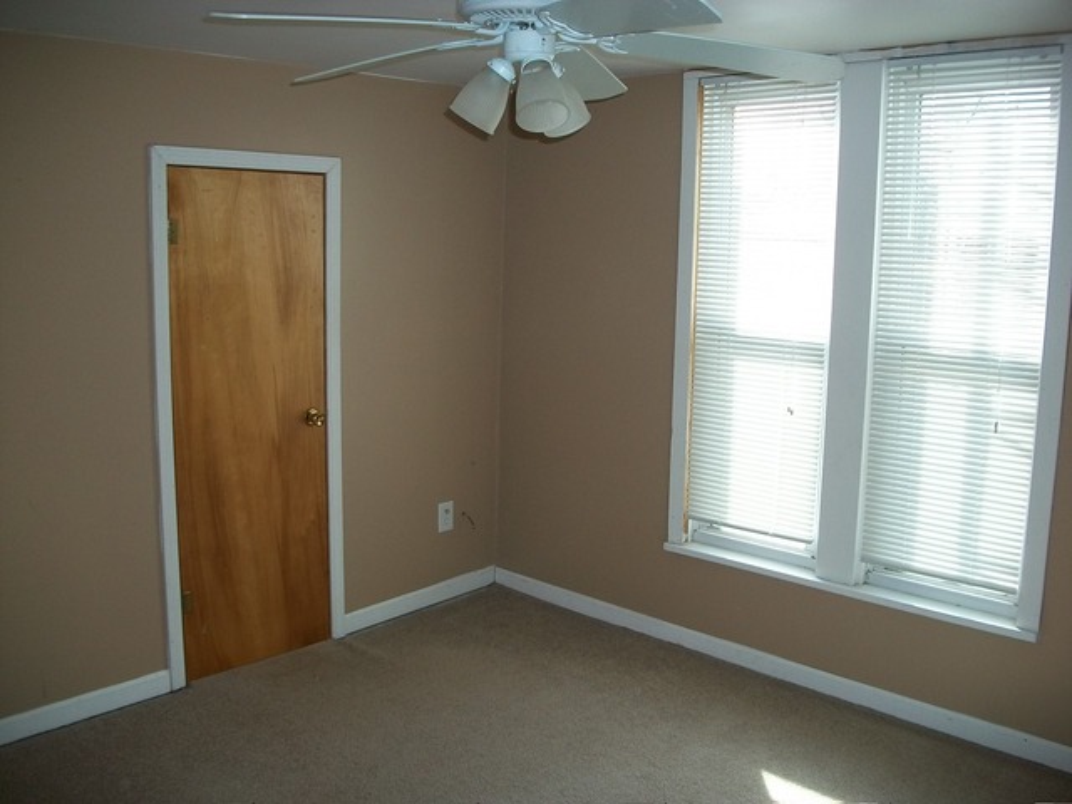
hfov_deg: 56.8
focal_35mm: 32
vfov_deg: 44.2
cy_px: 402
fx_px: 991
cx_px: 536
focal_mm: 5.7
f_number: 2.9
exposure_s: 1/125
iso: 80
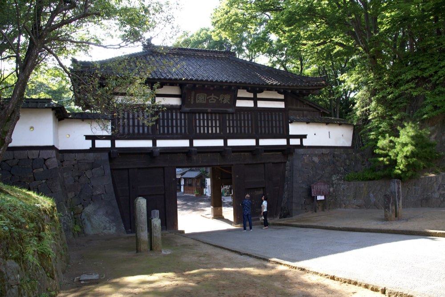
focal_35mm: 27
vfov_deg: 48.0
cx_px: 222
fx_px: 334
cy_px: 148
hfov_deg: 67.3
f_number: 8
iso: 400
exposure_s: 1/30
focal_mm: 18
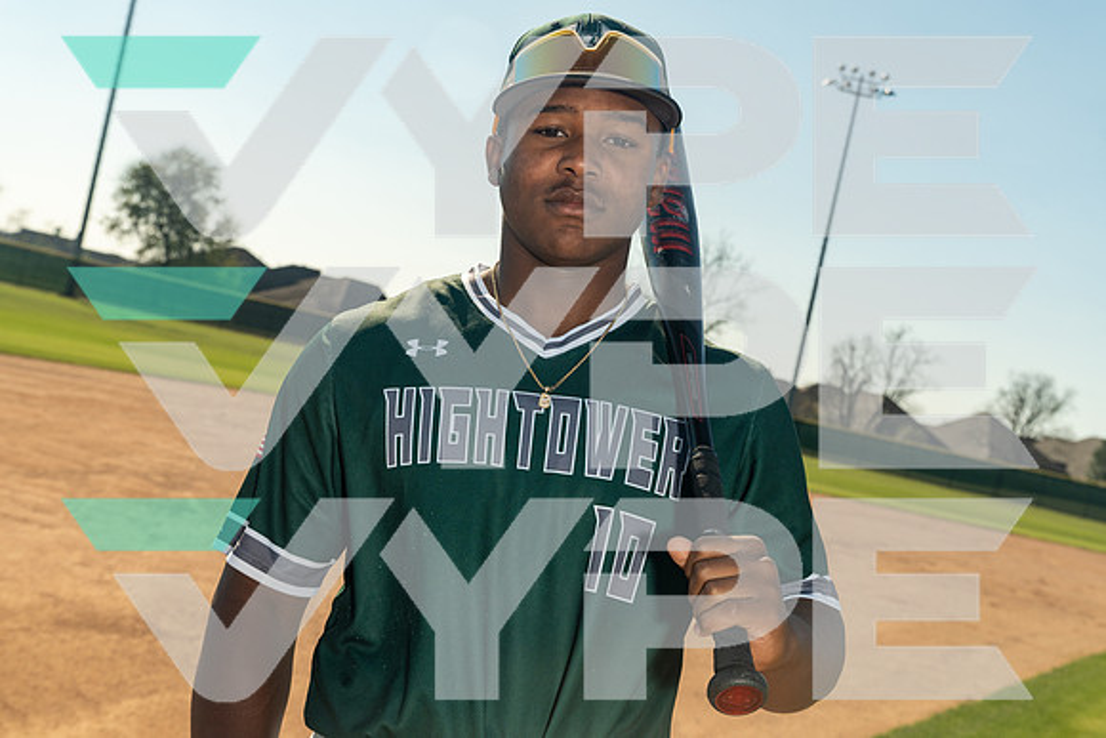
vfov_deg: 28.1
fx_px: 1475
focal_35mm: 48
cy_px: 369
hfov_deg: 41.1
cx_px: 553
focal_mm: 48
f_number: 7.1
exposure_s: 1/200
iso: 500
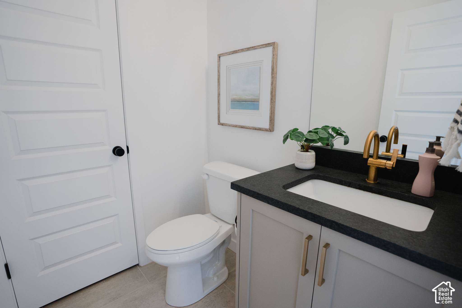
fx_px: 217
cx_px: 232
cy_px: 154
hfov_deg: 93.5
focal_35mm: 17
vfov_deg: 70.7
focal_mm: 16
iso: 1000
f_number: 3.5
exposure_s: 1/400
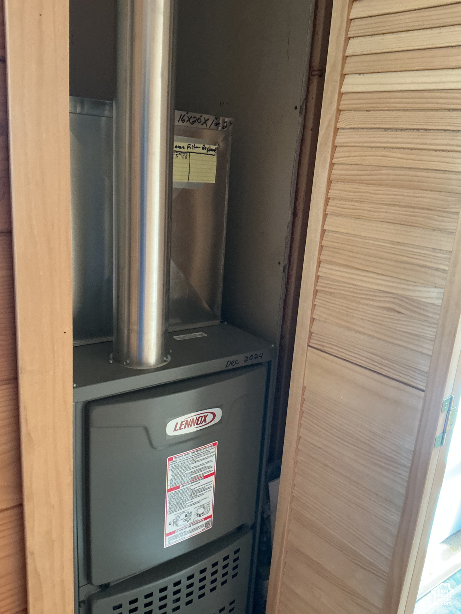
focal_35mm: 29
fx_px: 515
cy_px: 307
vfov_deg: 61.7
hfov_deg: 48.2
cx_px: 230
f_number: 1.8
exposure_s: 1/30
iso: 320
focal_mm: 3
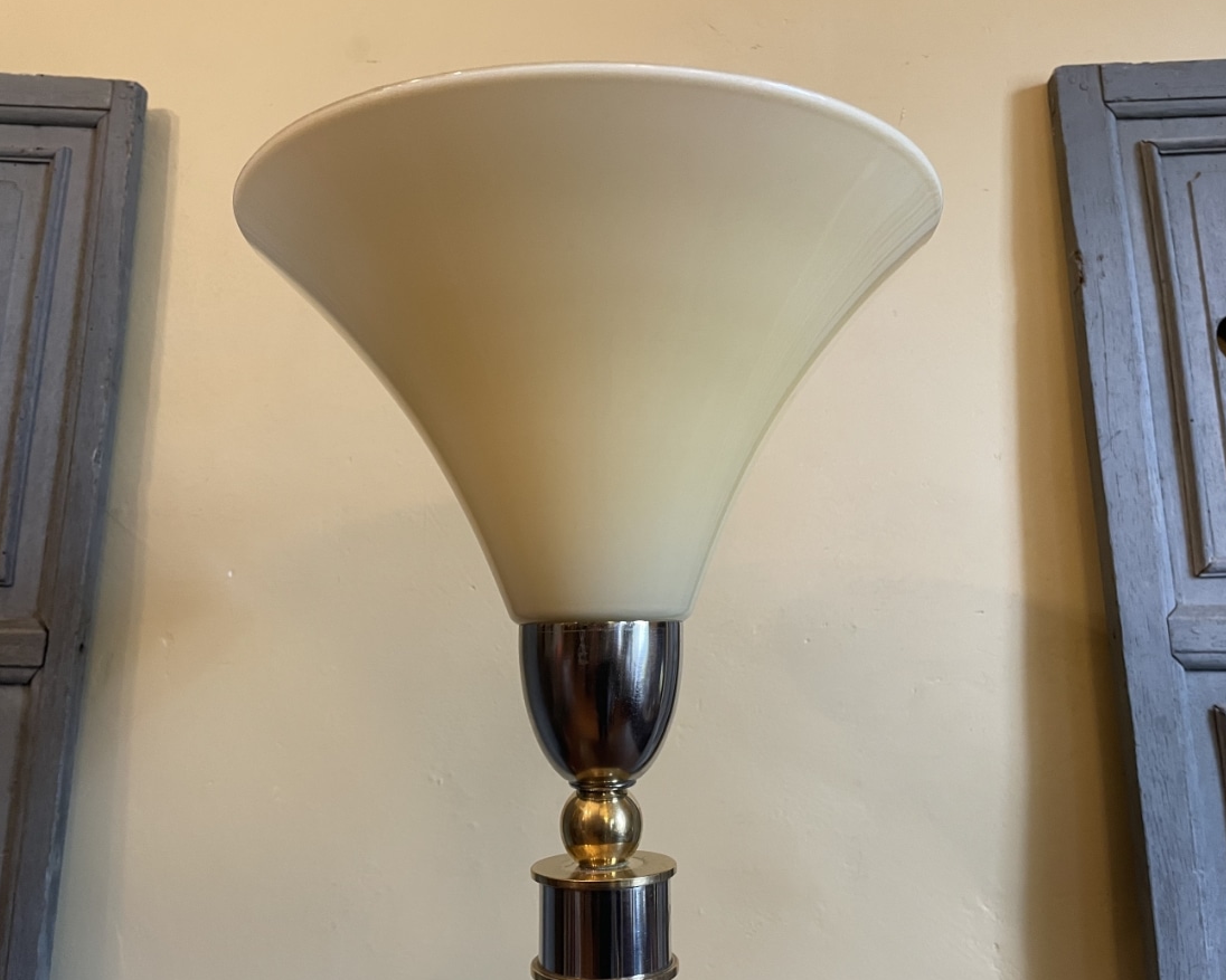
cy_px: 499
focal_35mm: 28
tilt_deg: +11.1
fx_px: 1016
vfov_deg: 51.5
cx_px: 640
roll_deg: +1.9
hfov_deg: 62.2
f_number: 1.6
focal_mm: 4.2
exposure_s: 1/50
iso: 250
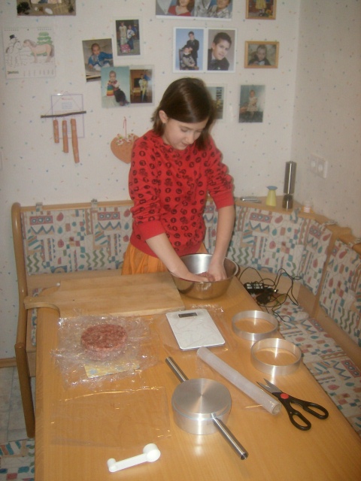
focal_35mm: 36
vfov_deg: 51.4
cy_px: 240
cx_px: 180
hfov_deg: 39.7
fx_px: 501
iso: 200
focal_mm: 6
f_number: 2.8
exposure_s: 1/60
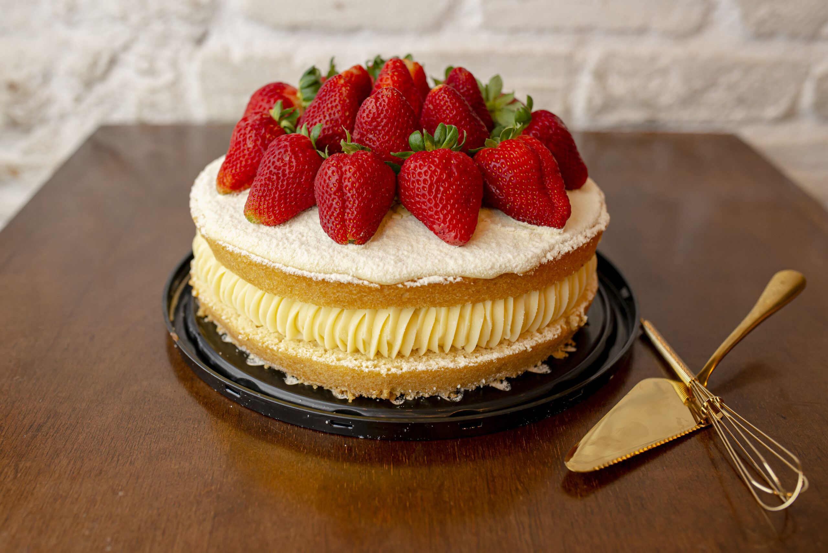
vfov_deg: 37.9
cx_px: 414
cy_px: 276
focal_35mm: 35
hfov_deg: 54.4
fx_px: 805
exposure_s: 1/160
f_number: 3.5
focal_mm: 35
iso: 640
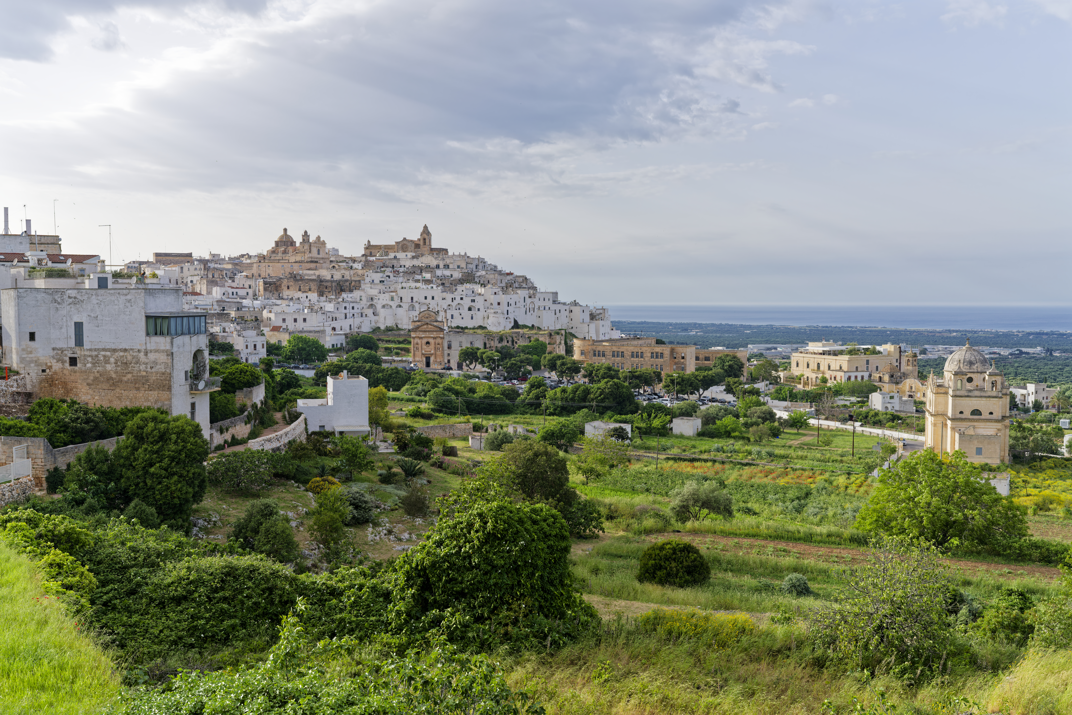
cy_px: 358
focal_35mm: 35
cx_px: 536
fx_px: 1042
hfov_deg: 54.4
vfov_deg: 37.9
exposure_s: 1/250
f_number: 7.1
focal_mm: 35
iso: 100
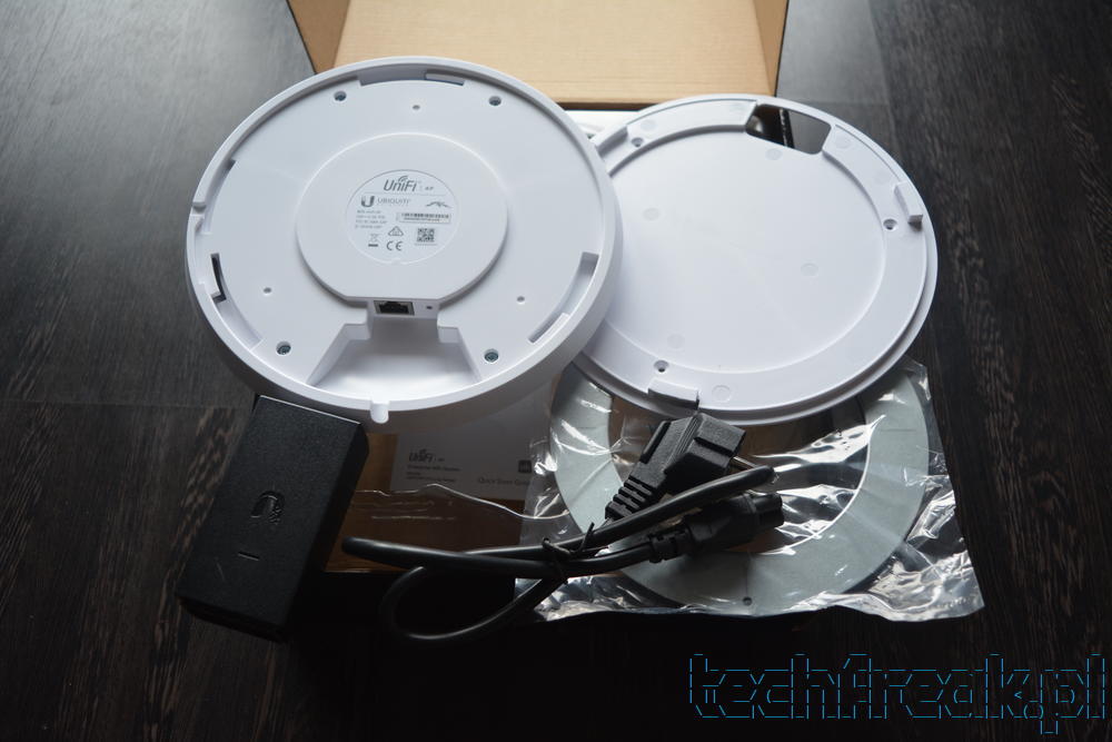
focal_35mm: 33
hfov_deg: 57.2
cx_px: 556
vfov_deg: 40.0
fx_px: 1019
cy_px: 371
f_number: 4
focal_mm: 22
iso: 400
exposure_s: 1/60
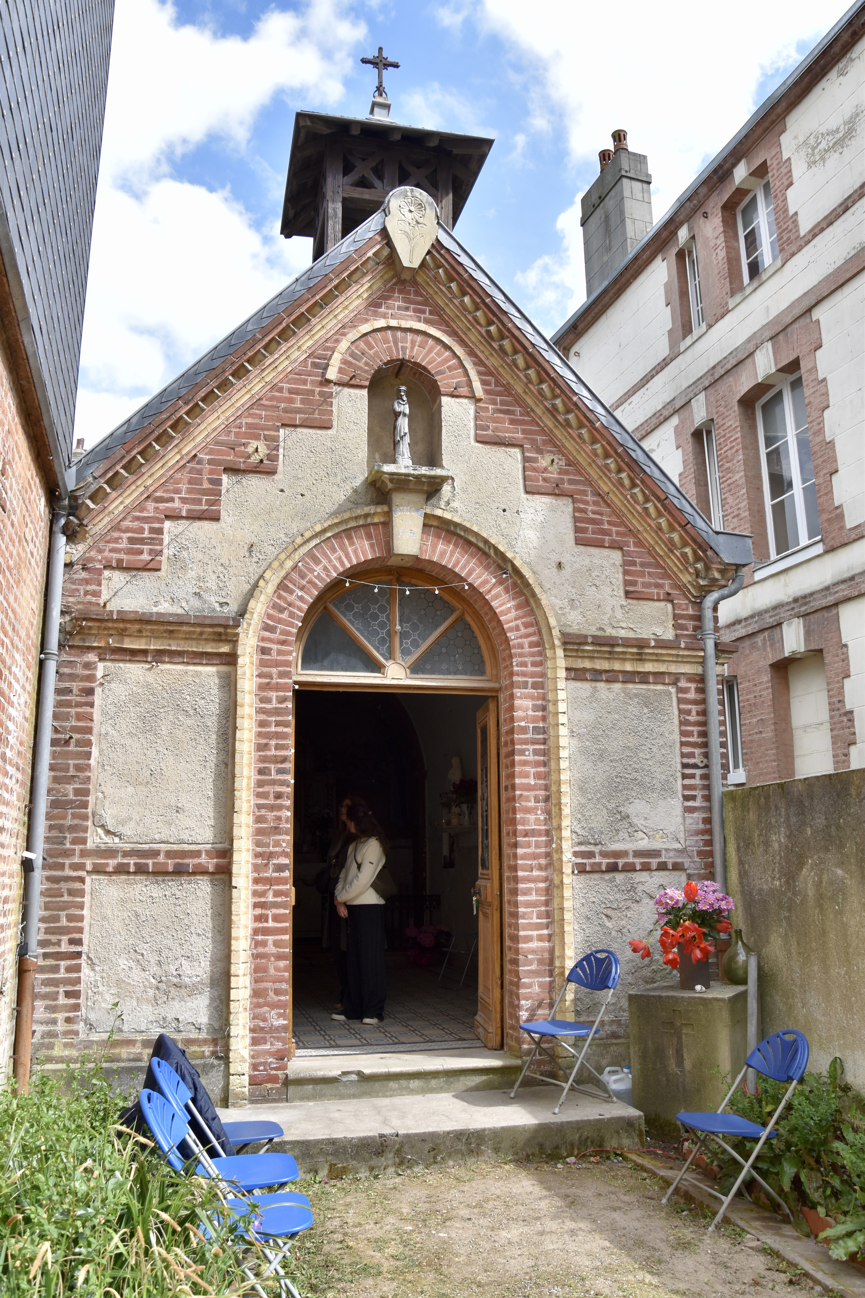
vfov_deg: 67.4
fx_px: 973
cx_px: 432
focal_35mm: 27
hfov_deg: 47.9
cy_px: 649
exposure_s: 1/320
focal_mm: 18
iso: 200
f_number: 9
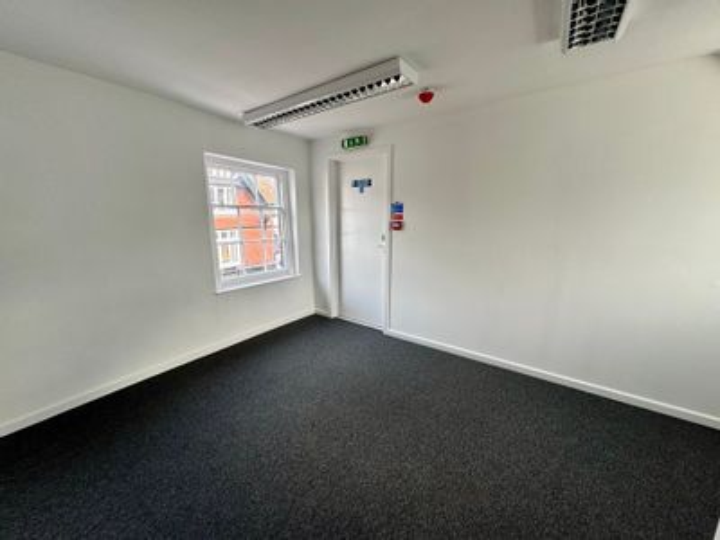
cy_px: 270
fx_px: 291
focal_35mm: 14
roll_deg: -0.1
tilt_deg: -11.0
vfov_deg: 85.7
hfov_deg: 102.1
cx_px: 360
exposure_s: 1/100
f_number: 2.2
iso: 64
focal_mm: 2.22
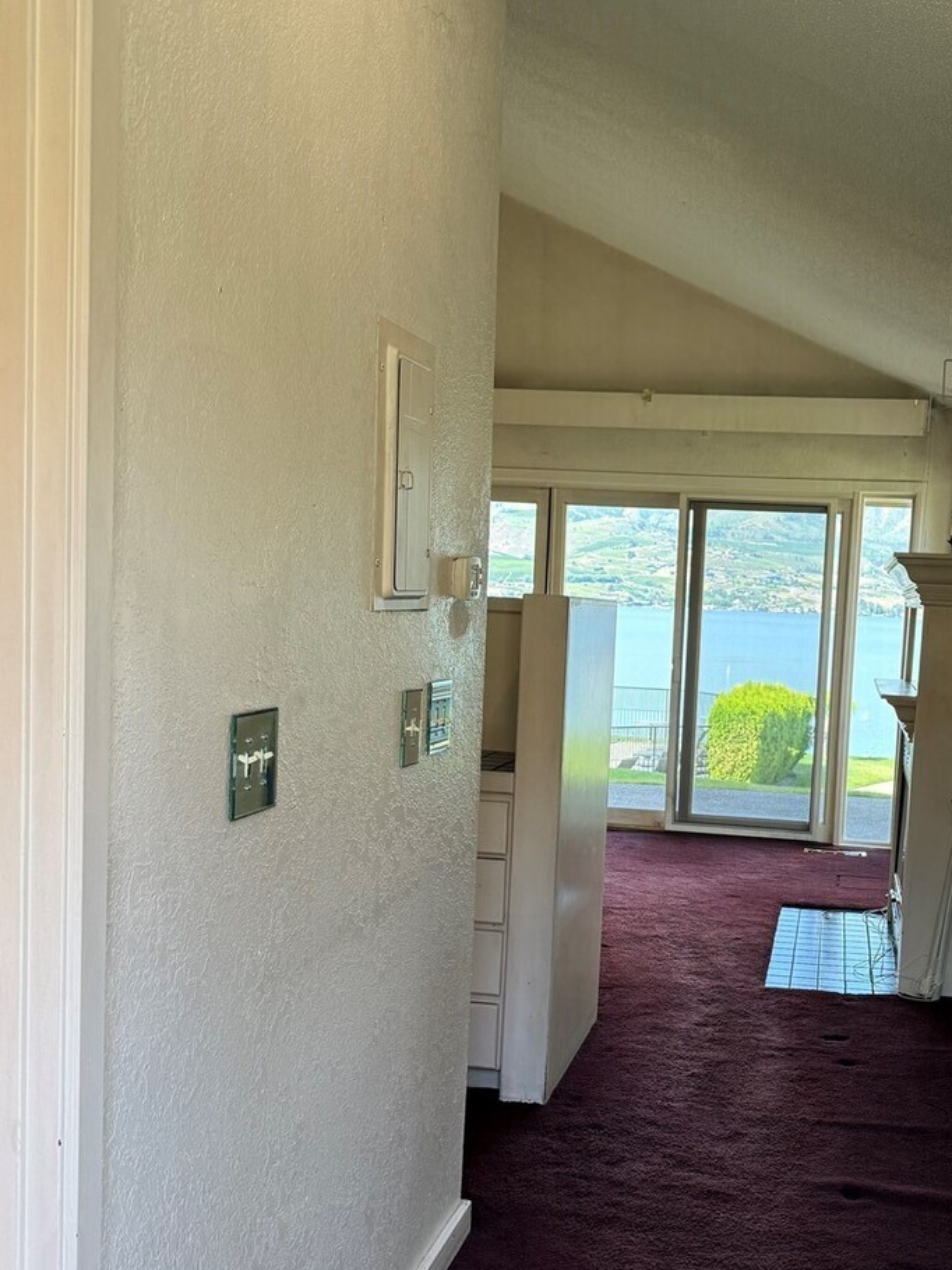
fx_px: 1393
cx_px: 659
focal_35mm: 38
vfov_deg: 48.9
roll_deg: -3.0
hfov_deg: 37.2
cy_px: 714
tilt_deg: -3.1
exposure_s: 1/240
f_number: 1.78
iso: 125
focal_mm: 6.76
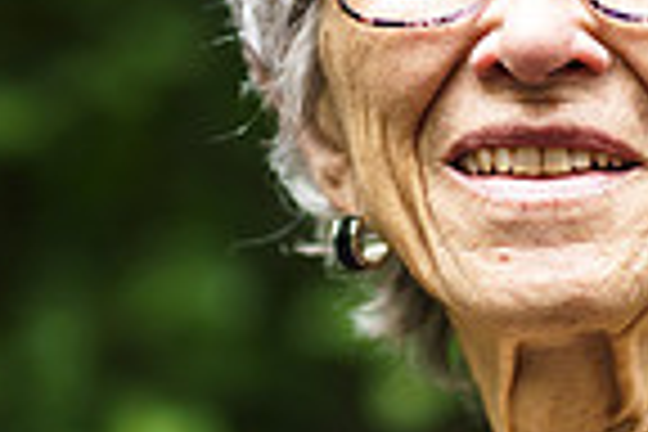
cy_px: 191
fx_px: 6156
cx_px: 306
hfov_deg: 6.0
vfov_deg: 4.0
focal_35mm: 342
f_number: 2
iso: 200
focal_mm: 85
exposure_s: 1/800
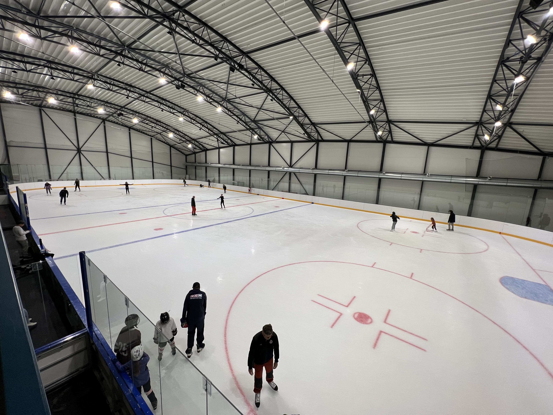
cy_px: 208
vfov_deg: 89.9
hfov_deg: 106.2
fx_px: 208
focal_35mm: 13
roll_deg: -3.2
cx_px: 276
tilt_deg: -10.6
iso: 100
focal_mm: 1.57
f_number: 1.8
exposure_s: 1/99
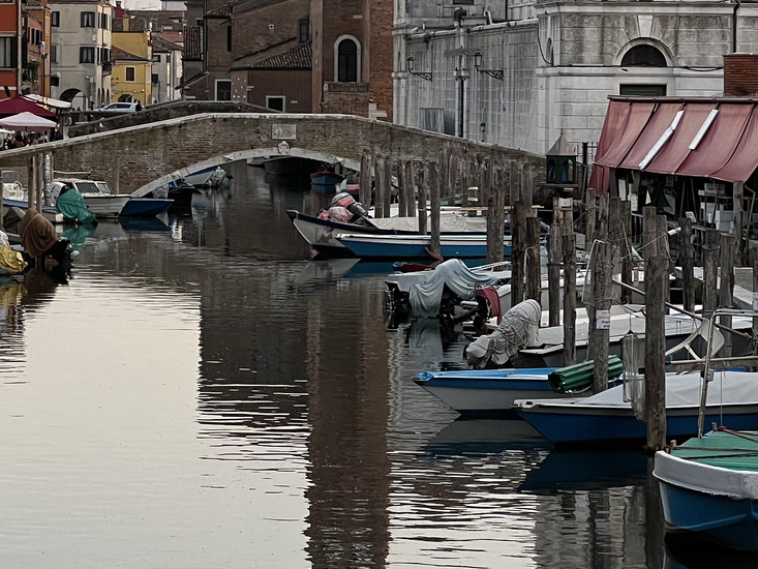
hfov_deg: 11.7
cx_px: 157
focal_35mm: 168
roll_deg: -0.3
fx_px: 3679
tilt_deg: +1.3
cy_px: 13
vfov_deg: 8.8
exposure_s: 1/122
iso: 50
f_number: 2.8
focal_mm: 9
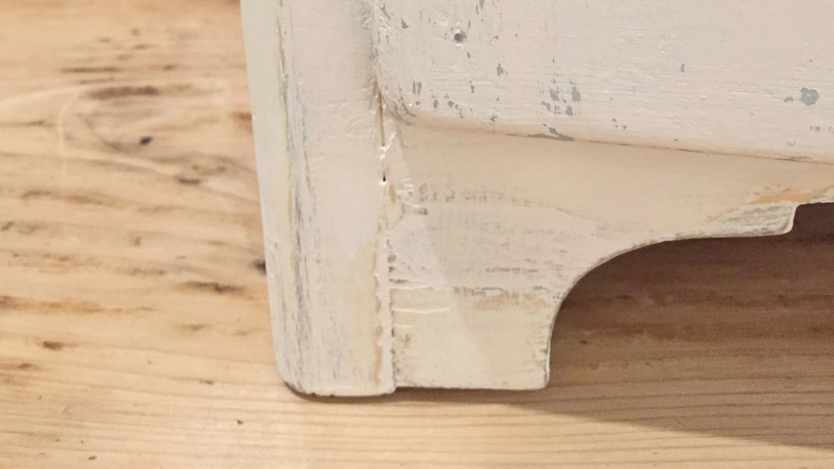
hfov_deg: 47.4
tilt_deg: -18.2
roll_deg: +0.0
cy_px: -80
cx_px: 419
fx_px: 951
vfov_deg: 25.2
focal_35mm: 43
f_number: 2.2
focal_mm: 4.15
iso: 200
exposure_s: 1/33
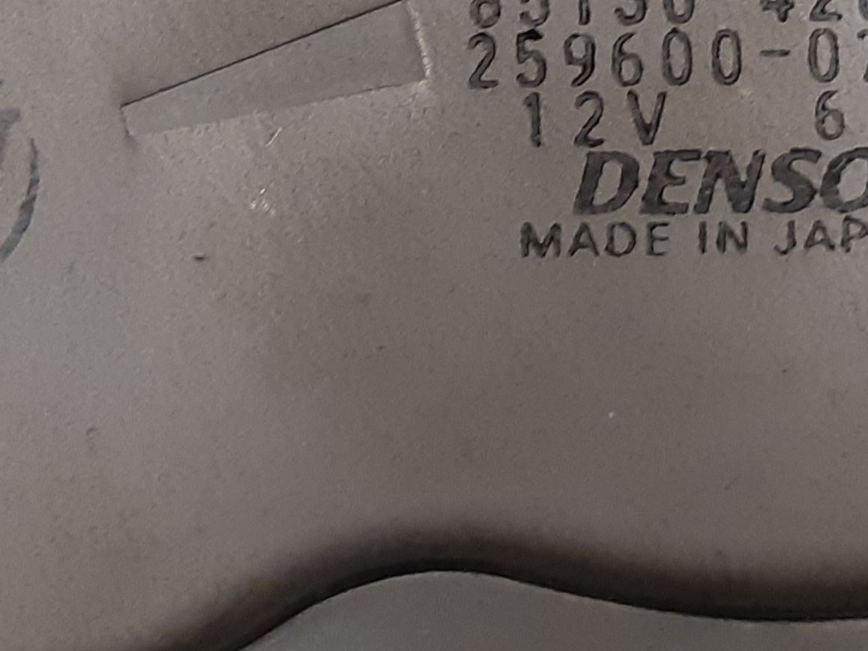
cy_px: 124
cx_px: 654
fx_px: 1153
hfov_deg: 40.1
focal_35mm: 46
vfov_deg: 30.7
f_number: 1.7
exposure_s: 1/50
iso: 200
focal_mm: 3.93
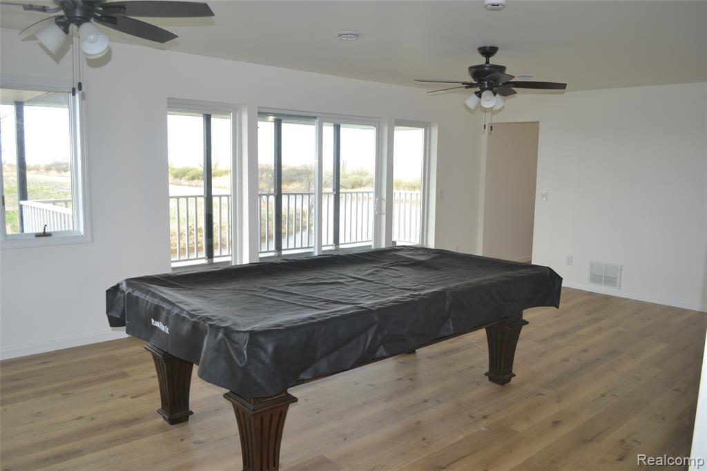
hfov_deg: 67.4
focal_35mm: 27
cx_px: 354
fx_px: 530
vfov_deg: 47.9
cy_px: 236
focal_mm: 18
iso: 250
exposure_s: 1/125
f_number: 4
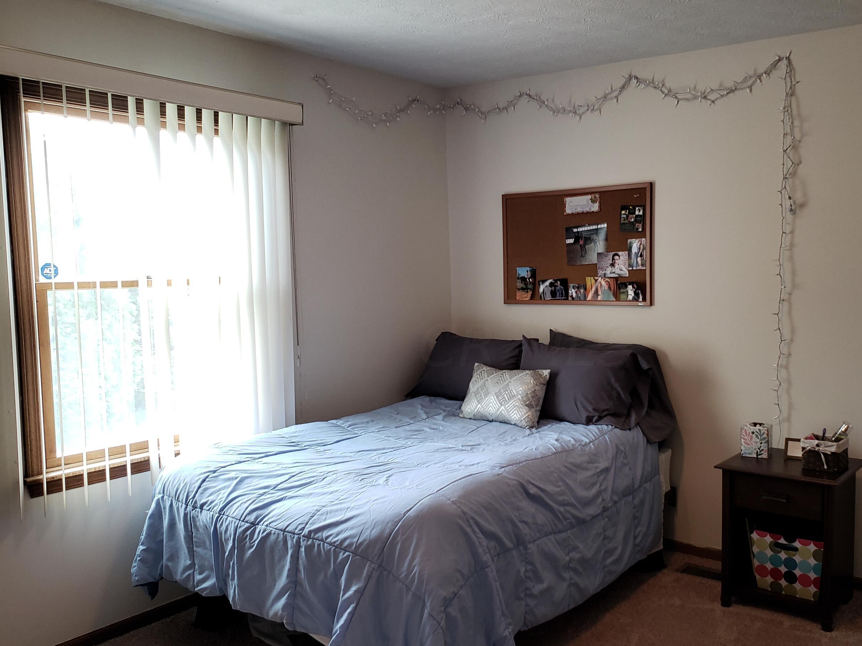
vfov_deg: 44.1
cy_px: 345
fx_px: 797
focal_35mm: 32
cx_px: 526
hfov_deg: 56.3
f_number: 2.4
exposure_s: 1/60
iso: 160
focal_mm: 4.3
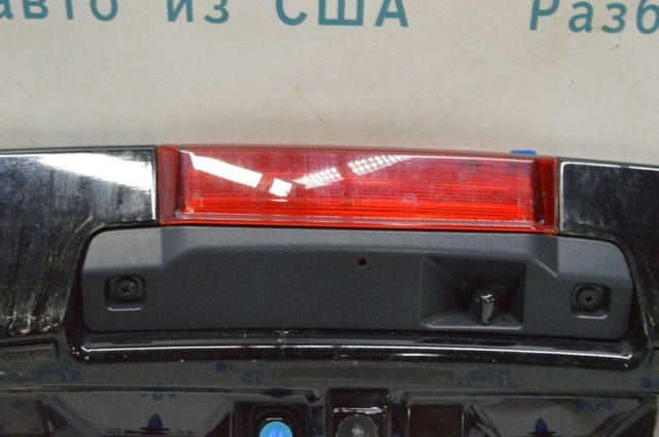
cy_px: 218
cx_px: 330
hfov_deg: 49.6
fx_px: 713
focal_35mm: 39
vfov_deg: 34.1
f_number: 20
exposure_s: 1/15
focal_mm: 26
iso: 6400
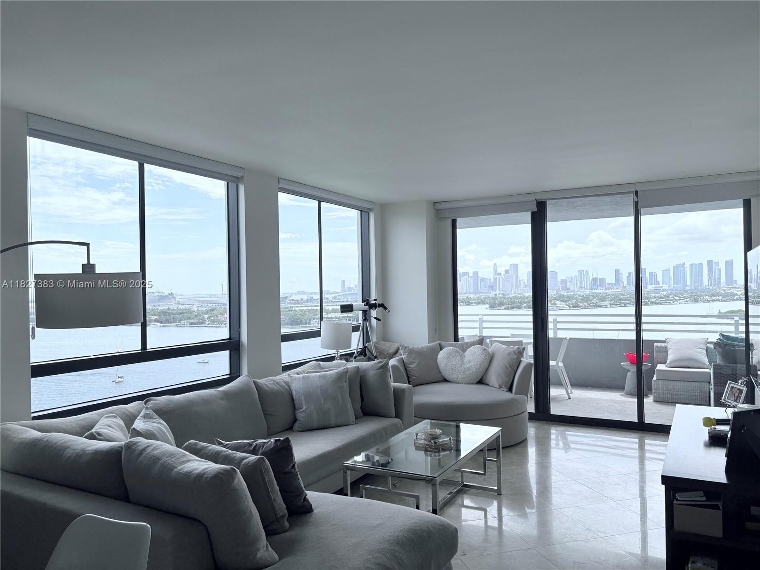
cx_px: 380
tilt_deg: +0.4
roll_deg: +1.5
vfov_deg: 53.1
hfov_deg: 67.3
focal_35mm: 26
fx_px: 571
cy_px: 285
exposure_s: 1/895
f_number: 1.6
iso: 50
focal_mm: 5.96
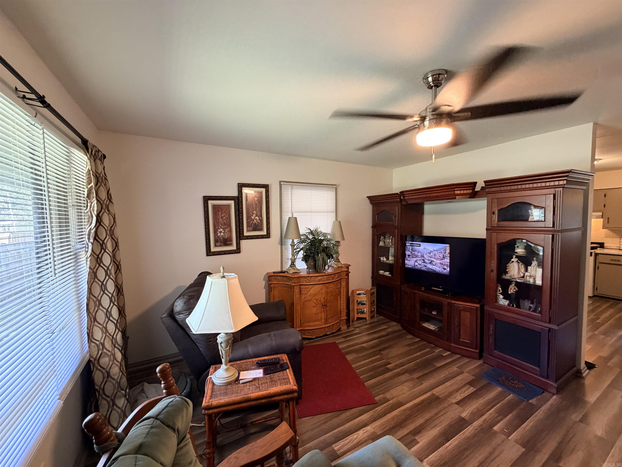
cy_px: 234
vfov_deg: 85.7
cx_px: 311
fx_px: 252
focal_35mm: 14
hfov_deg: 102.1
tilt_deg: -3.4
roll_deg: +0.1
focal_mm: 2.22
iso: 400
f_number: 2.2
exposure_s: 1/60
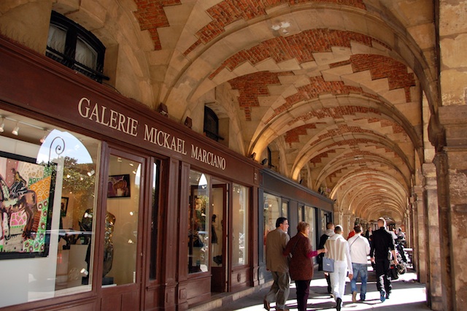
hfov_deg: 62.0
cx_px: 234
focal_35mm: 30
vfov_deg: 43.6
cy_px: 156
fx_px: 389
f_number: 4.5
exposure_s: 1/800
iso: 800
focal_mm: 20
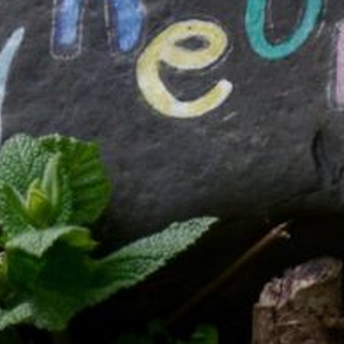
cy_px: -208
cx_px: -108
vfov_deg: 0.9
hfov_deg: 0.9
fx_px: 22554
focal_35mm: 2006
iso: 400
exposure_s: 1/2500
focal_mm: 300
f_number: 4
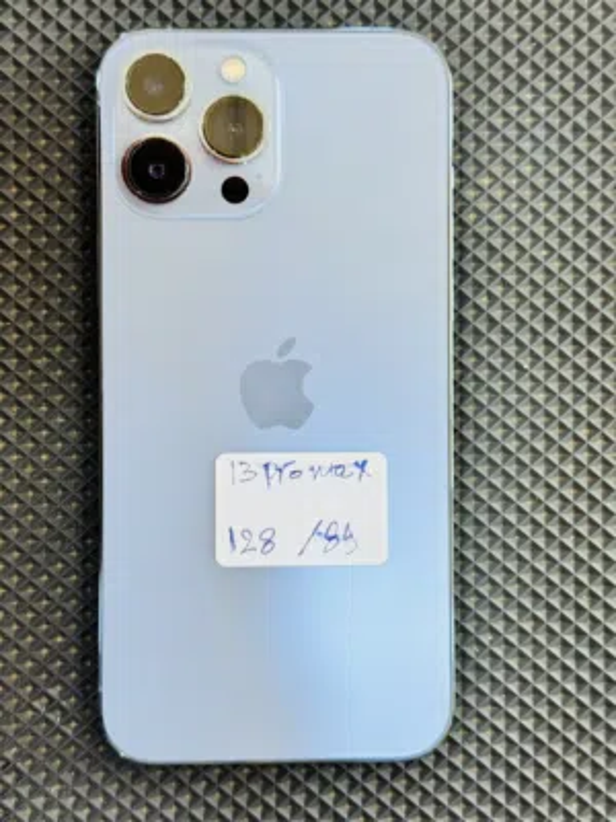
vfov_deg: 39.7
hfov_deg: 30.3
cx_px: 308
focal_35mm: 48
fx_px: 1139
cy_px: 411
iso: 50
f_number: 1.78
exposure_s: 1/121
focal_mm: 6.76
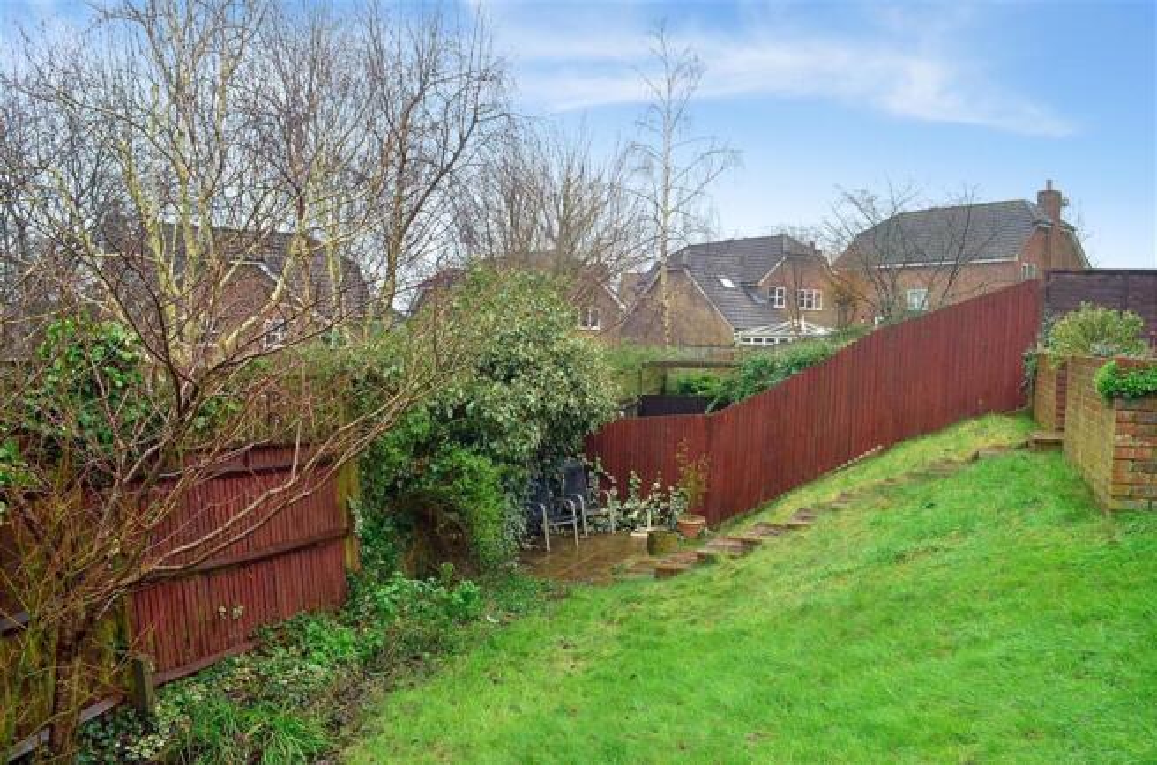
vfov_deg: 47.7
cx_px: 578
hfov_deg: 67.5
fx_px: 866
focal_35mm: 27
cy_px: 382
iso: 640
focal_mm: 18
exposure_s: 1/25
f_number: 14
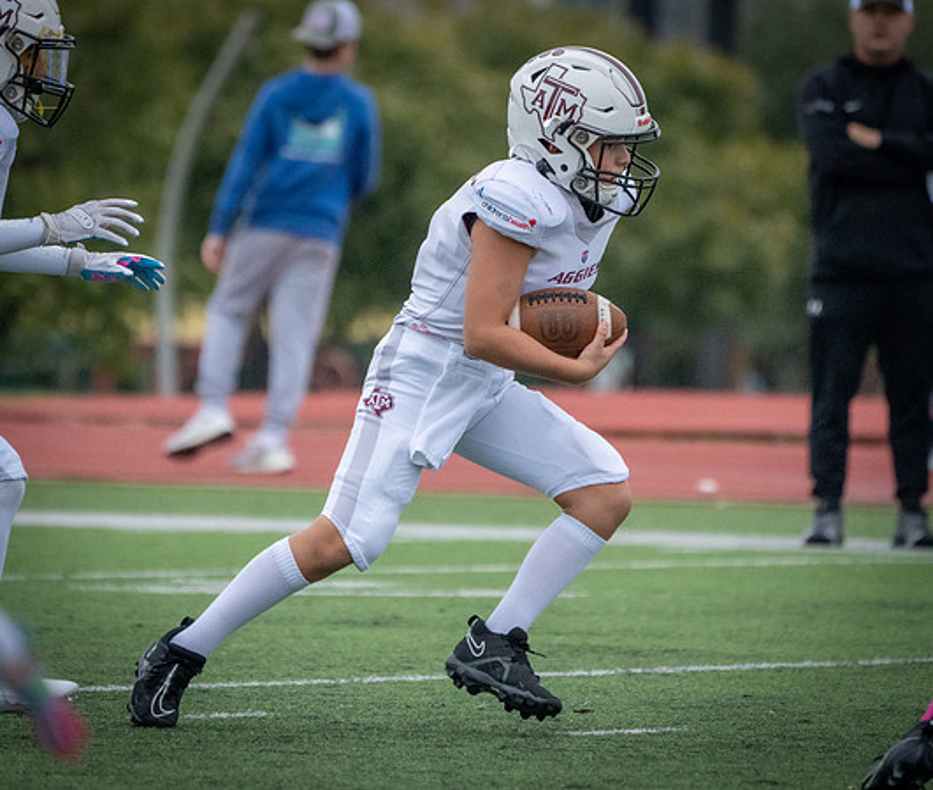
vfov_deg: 2.5
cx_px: 457
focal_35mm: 648
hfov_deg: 2.9
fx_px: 18304
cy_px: 286
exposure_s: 1/1250
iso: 5000
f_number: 5.6
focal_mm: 388
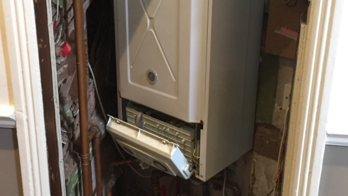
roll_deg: +0.4
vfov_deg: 27.6
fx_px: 397
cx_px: 175
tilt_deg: -16.1
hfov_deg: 47.4
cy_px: 74
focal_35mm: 43
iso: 250
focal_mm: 4.15
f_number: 2.2
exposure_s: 1/33
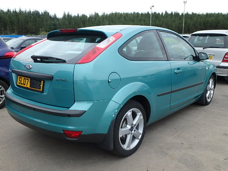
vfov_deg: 41.8
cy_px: 86
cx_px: 114
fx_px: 224
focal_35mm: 34
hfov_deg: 54.0
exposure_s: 1/125
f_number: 4.9
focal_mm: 6
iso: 125
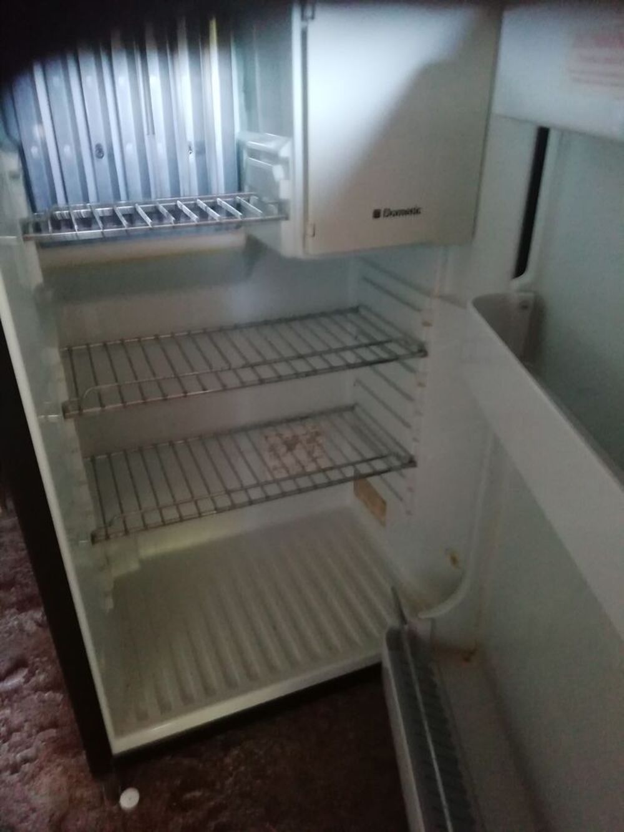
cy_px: 416
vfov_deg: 67.3
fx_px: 625
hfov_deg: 53.1
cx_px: 312
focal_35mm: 26
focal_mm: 3.46
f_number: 2.2
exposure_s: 1/15
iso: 400
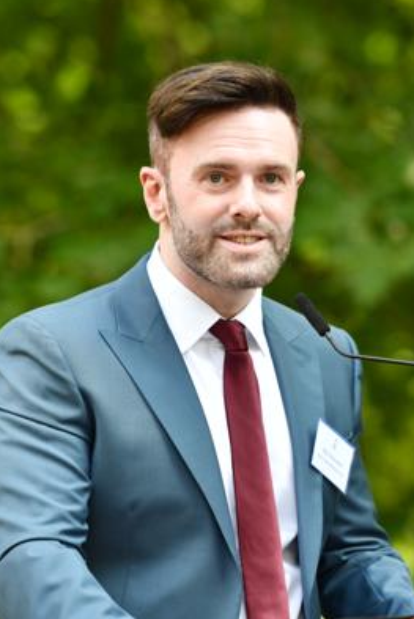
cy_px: 300
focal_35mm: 276
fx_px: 4756
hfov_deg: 5.0
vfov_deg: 7.5
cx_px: 222
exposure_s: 1/500
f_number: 4
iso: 800
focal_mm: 170
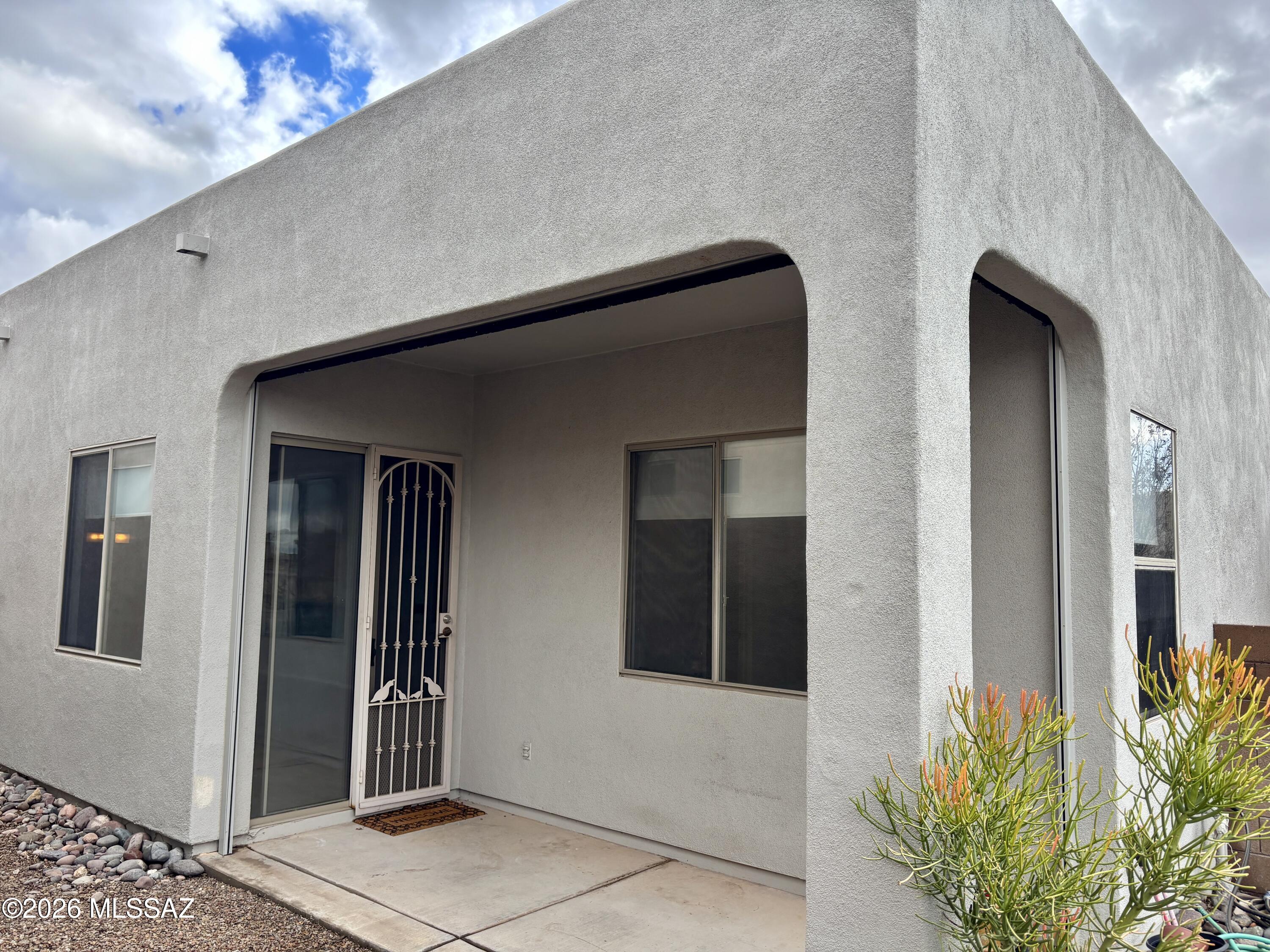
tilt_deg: +4.5
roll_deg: -1.2
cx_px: 635
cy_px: 476
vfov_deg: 53.1
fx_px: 954
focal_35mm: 26
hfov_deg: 67.3
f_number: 1.6
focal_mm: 5.96
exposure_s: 1/517
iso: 50
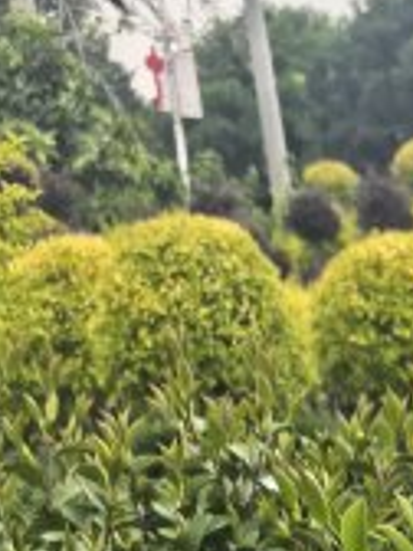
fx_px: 2418
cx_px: 1039
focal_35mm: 152
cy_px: 1605
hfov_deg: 8.7
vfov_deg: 10.0
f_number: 2
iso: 50
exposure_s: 1/200
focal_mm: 5.75
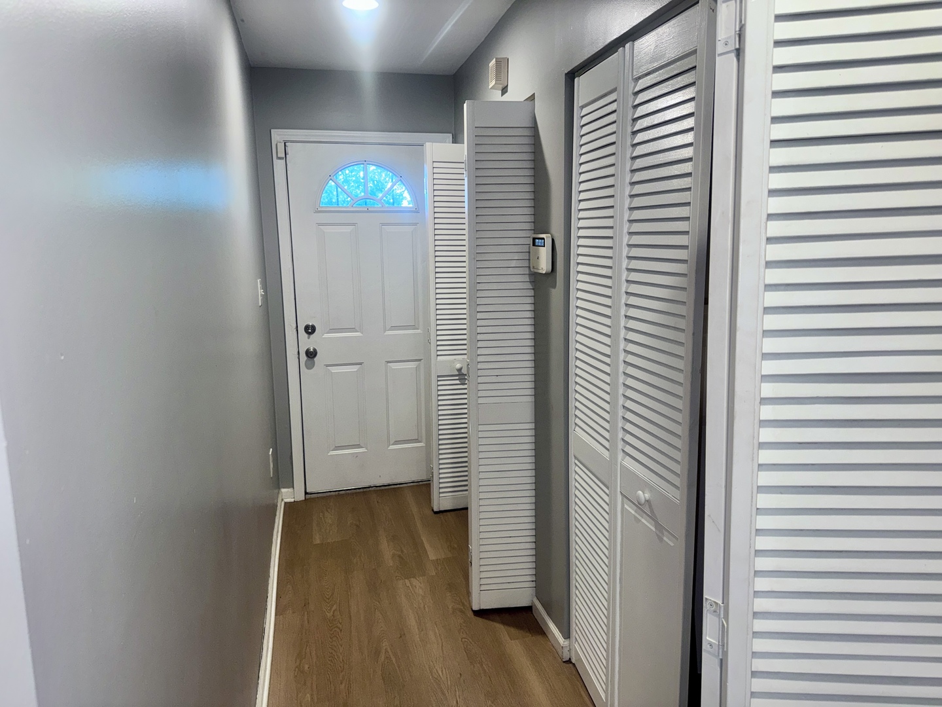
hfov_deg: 71.6
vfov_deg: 56.8
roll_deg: +1.1
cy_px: 354
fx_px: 653
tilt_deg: -10.1
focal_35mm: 24
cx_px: 471
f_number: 1.78
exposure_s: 1/38
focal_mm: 6.76
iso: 80
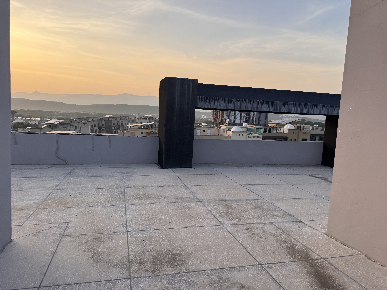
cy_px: 145
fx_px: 268
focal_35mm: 24
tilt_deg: -6.4
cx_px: 194
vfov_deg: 56.8
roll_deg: -2.4
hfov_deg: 71.6
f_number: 1.78
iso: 80
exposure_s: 1/451
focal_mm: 6.76
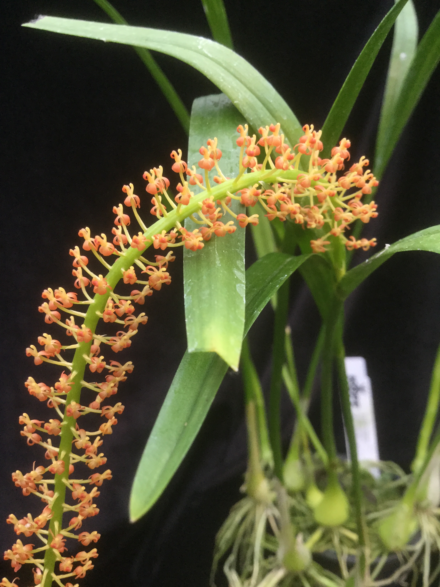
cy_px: 294
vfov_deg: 58.4
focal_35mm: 31
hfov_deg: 45.4
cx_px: 220
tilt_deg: -19.3
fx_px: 525
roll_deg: -2.3
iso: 50
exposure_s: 1/33
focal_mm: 3.3
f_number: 2.4
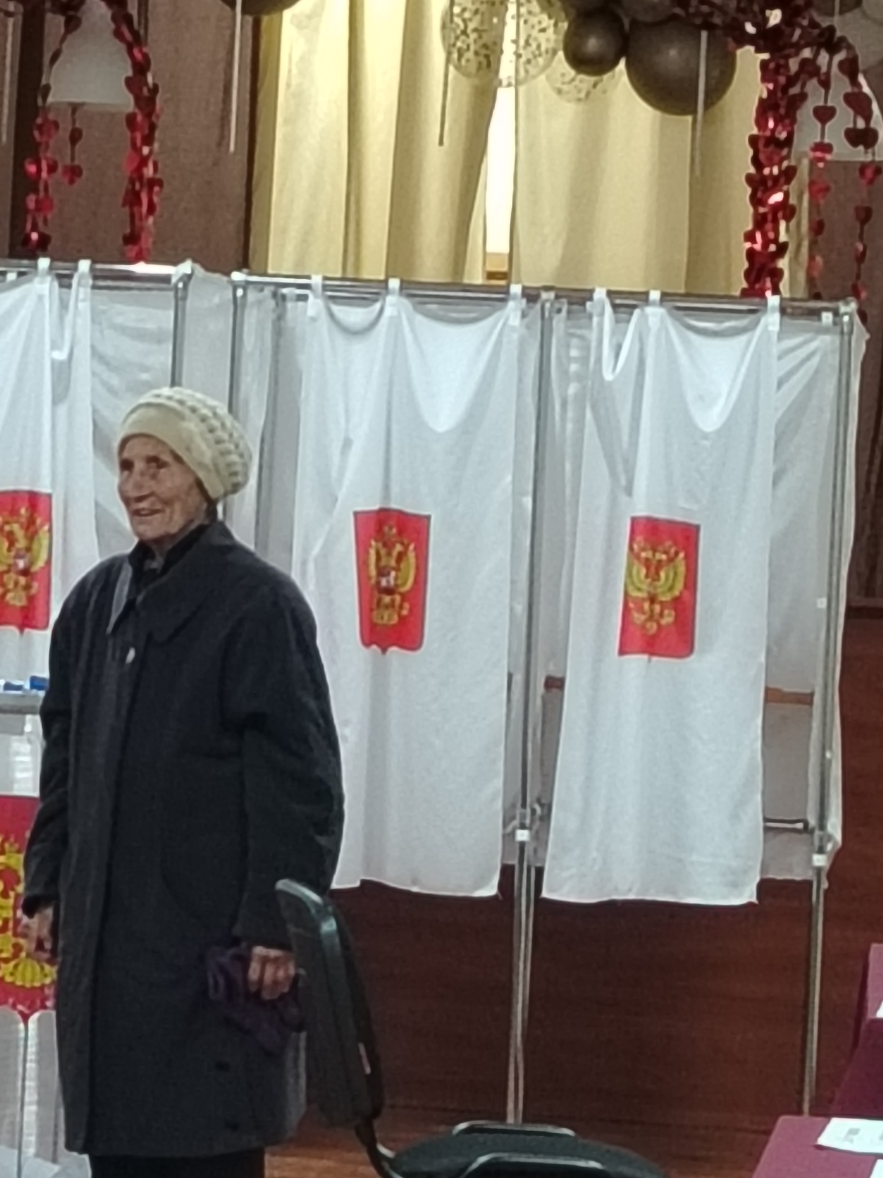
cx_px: 271
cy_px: 582
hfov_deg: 7.7
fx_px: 6597
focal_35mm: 194
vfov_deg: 10.2
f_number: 1.75
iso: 563
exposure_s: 1/33.3
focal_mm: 5.25
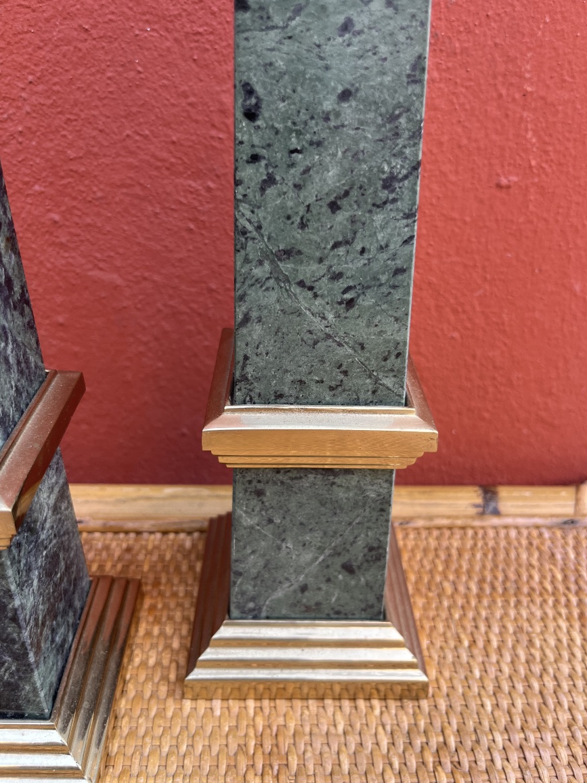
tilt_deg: -27.6
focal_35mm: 27
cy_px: 385
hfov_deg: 51.3
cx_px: 303
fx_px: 610
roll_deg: -3.0
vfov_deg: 65.3
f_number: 1.6
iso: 40
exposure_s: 1/246
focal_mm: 5.1
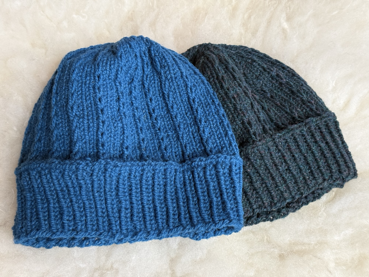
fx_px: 512
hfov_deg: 39.7
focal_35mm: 48
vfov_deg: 30.3
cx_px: 184
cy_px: 138
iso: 320
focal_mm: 6.76
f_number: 1.78
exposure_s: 1/40
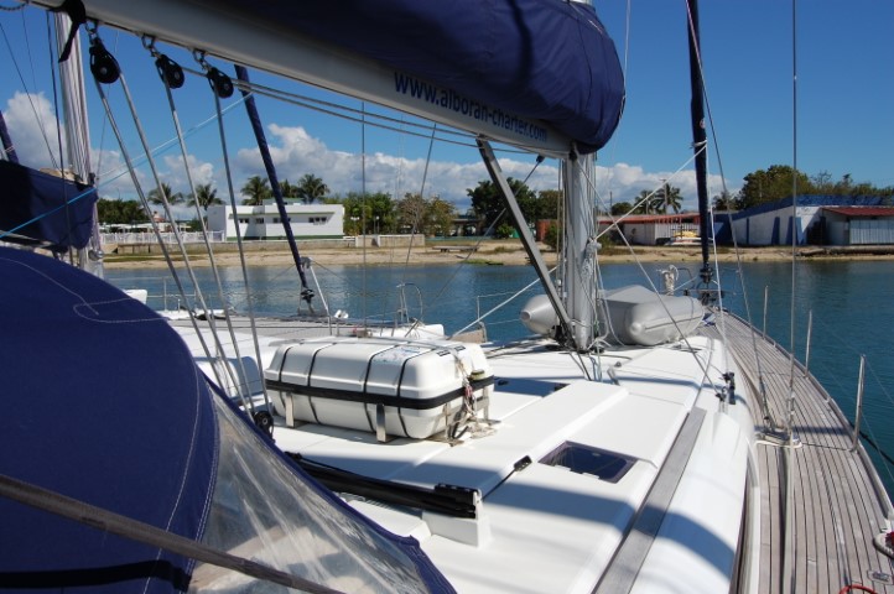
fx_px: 670
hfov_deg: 67.4
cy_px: 297
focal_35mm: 27
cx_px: 447
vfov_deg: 47.8
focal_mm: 18
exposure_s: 1/500
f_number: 11
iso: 200
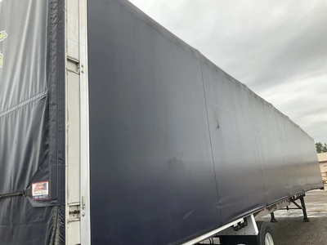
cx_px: 164
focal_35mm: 29
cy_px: 122
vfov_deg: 48.2
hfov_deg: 61.7
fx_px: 274
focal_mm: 3
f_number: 1.8
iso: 25
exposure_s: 1/365
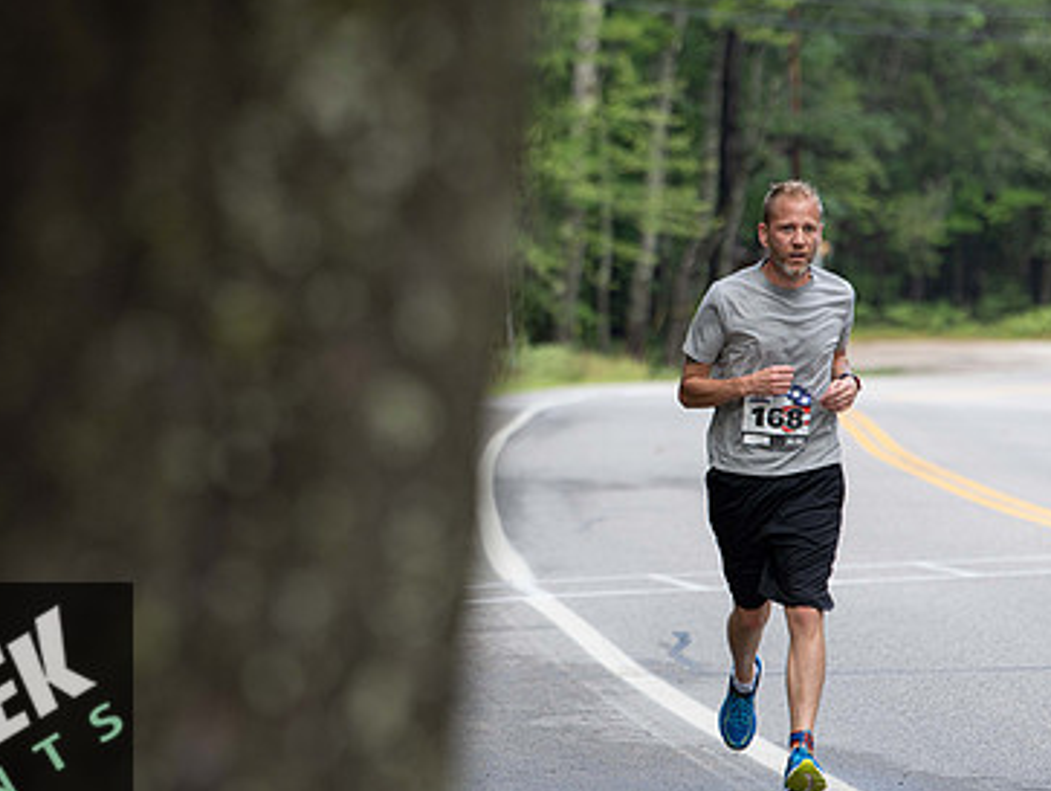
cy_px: 433
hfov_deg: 6.4
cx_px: 562
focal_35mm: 307
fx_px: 9330
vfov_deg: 4.9
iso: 400
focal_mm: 200
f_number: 4.5
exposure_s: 1/400
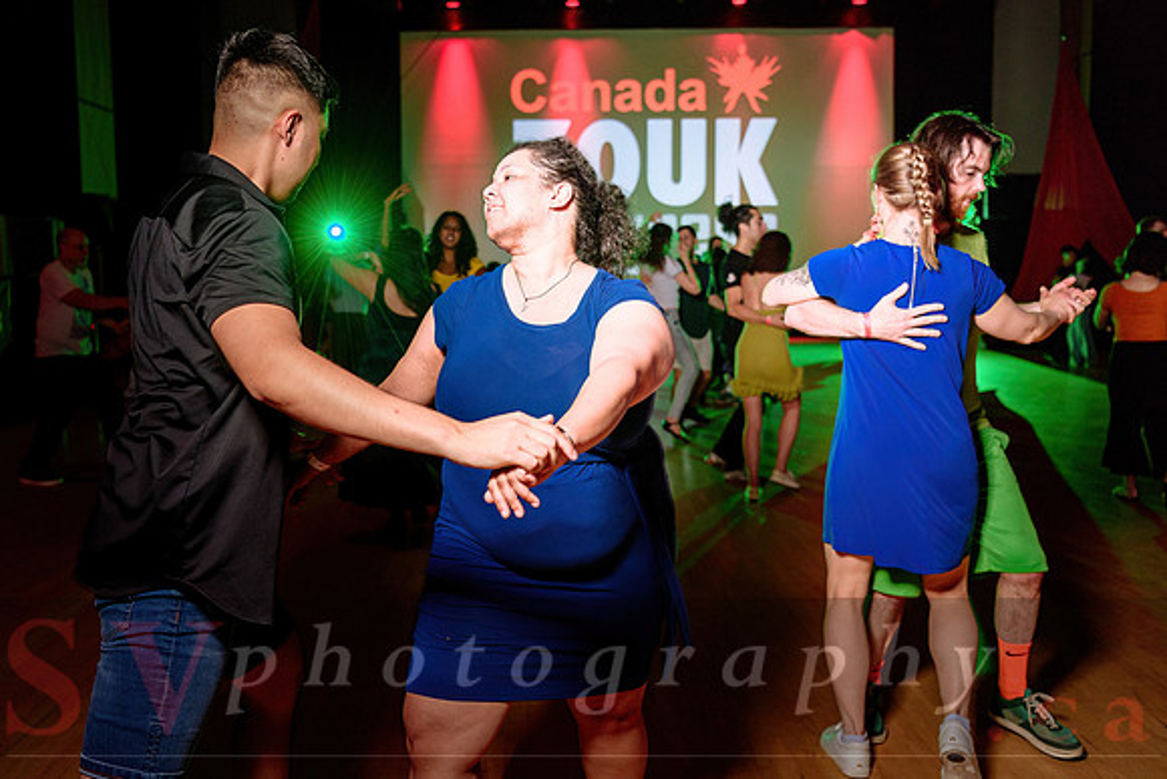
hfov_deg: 56.3
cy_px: 370
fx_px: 1089
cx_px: 548
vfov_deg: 39.3
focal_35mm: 34
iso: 1000
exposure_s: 1/60
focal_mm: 31
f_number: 2.8
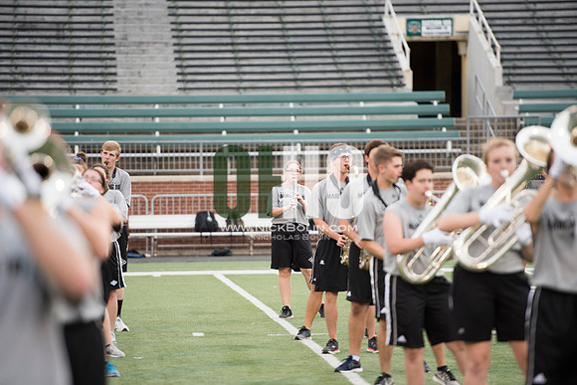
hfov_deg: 10.3
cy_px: 192
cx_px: 288
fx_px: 3206
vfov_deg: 6.9
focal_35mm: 200
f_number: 2.8
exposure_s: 1/1250
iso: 1000
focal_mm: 200
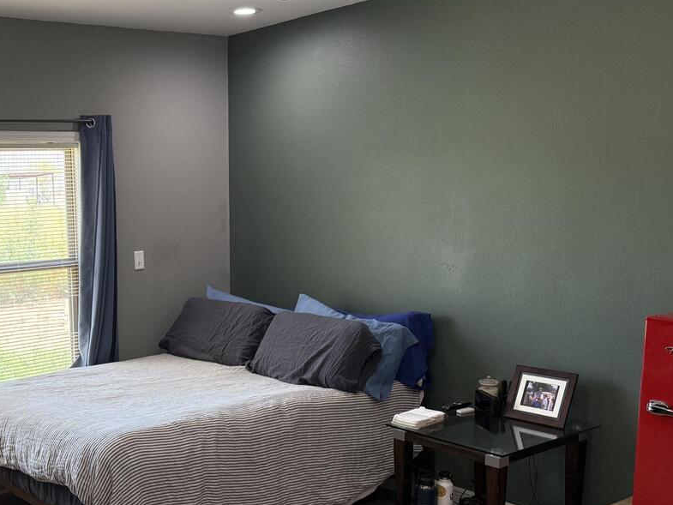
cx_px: 133
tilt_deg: -7.9
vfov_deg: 32.7
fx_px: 856
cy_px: 318
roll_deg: +1.3
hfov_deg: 41.1
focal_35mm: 44
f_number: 1.78
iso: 200
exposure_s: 1/137
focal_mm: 6.76
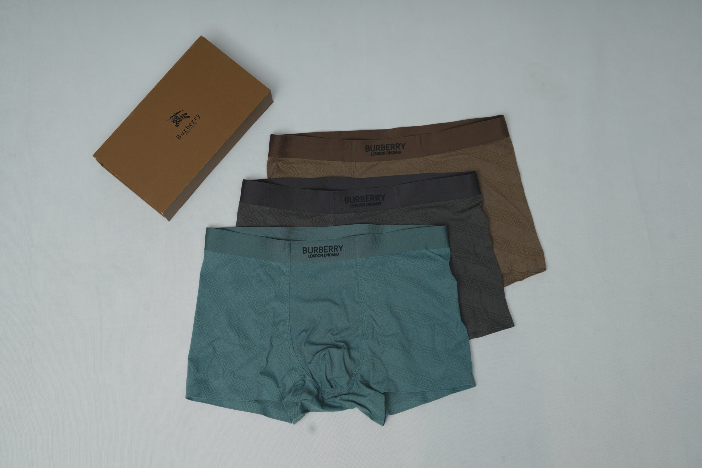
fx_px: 975
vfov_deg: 27.0
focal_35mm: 50
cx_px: 351
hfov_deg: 39.6
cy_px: 234
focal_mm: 50
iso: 320
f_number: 6.3
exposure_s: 1/200
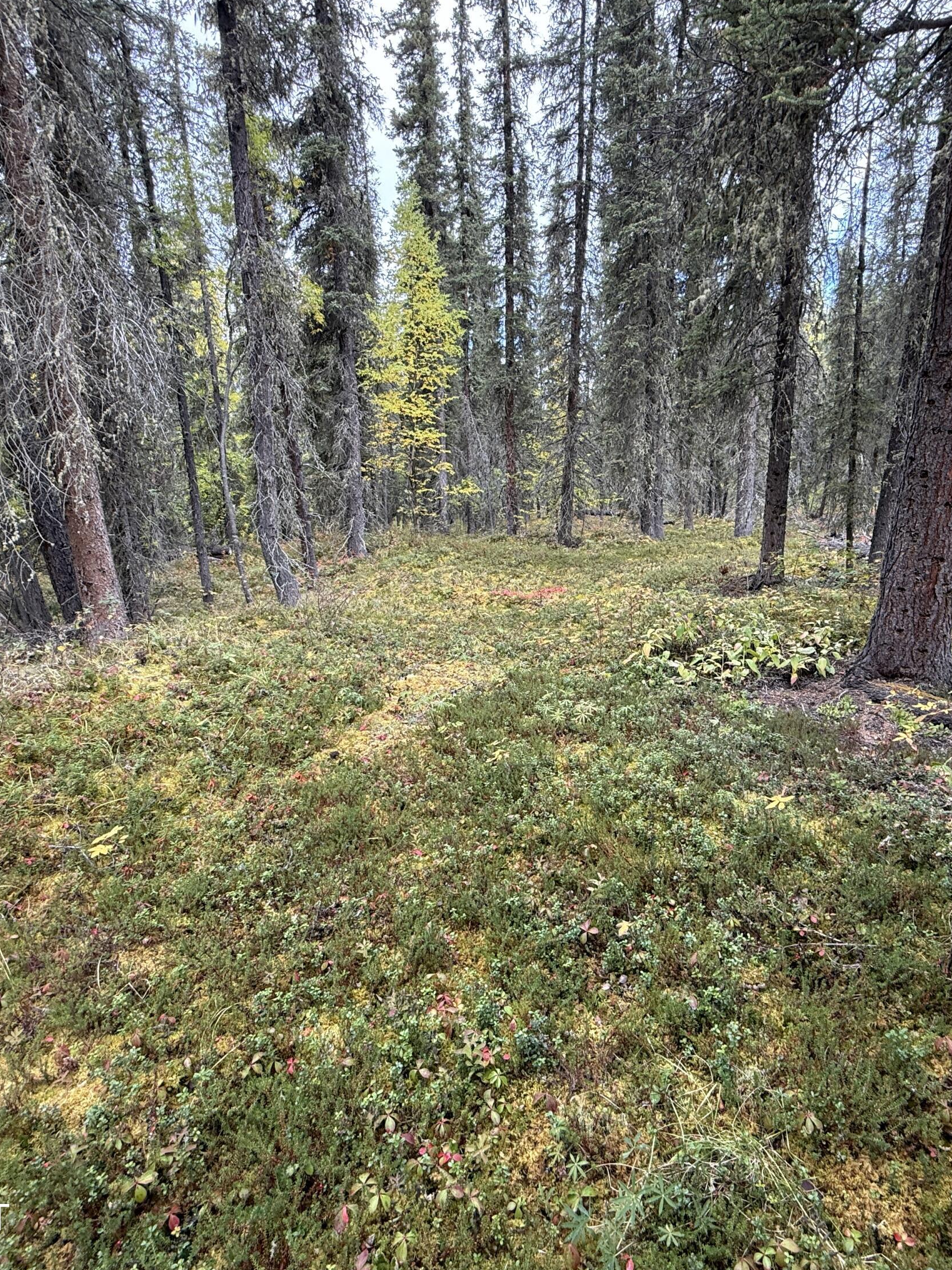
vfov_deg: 84.7
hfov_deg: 68.4
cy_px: 631
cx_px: 539
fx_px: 697
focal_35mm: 19
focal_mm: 2.22
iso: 64
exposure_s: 1/99
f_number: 2.2
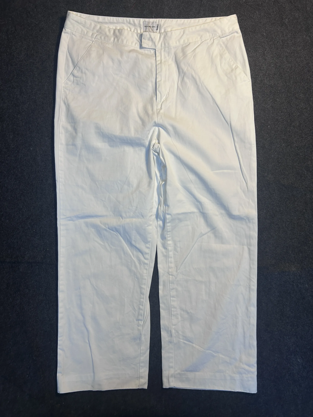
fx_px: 313
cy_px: 208
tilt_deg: -66.4
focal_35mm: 26
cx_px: 156
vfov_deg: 67.3
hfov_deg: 53.1
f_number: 1.5
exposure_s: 1/100
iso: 64
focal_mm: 5.7
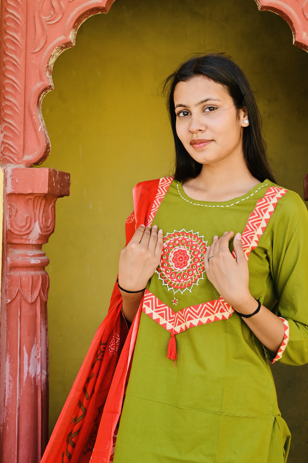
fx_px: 784
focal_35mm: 61
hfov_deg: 22.2
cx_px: 175
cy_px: 185
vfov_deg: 32.8
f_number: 8
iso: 160
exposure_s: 1/125
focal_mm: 49
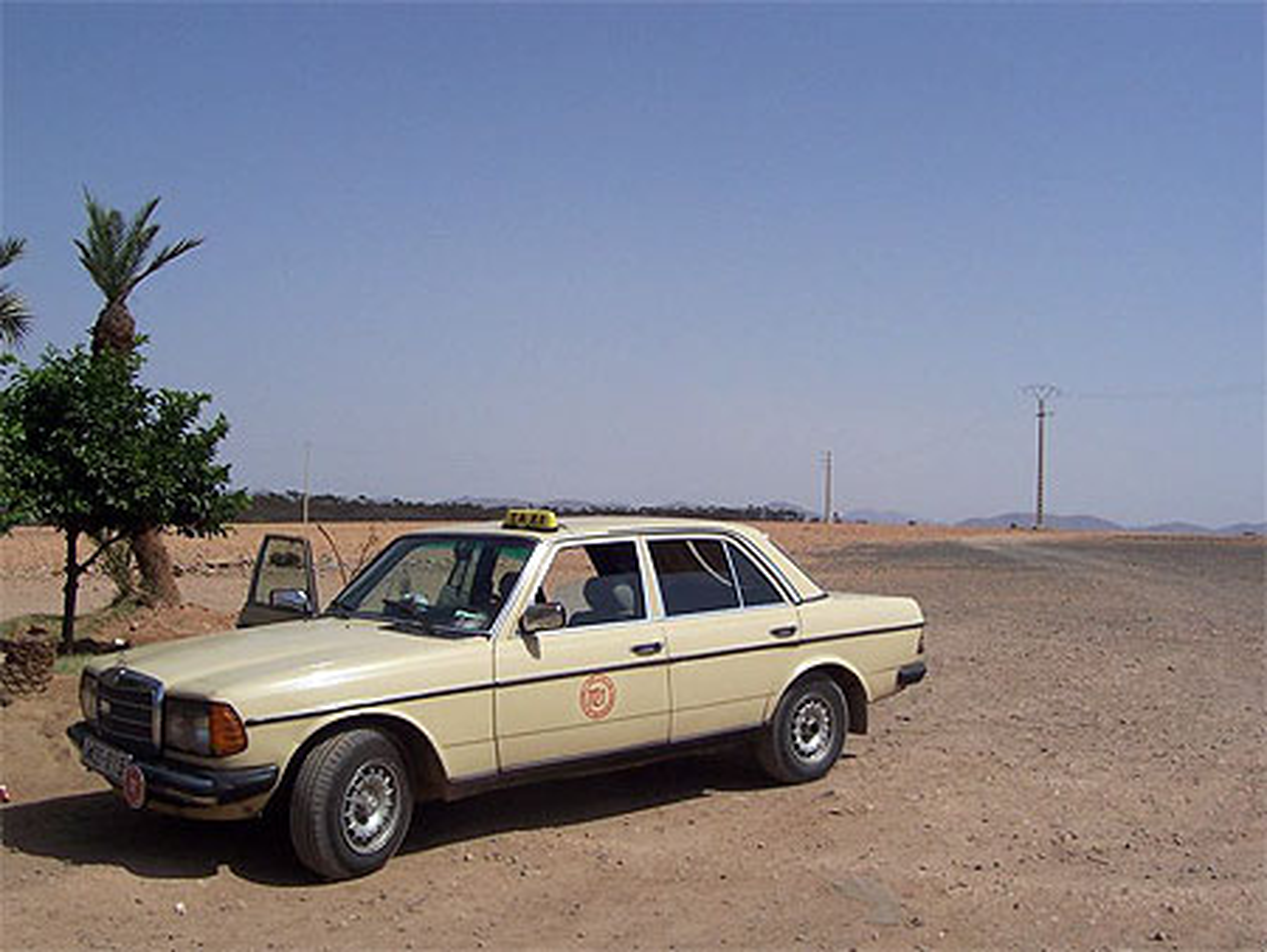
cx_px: 634
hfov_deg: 50.1
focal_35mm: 37
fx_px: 1355
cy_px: 476
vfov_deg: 38.7
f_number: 5.6
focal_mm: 5.6
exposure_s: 1/1000
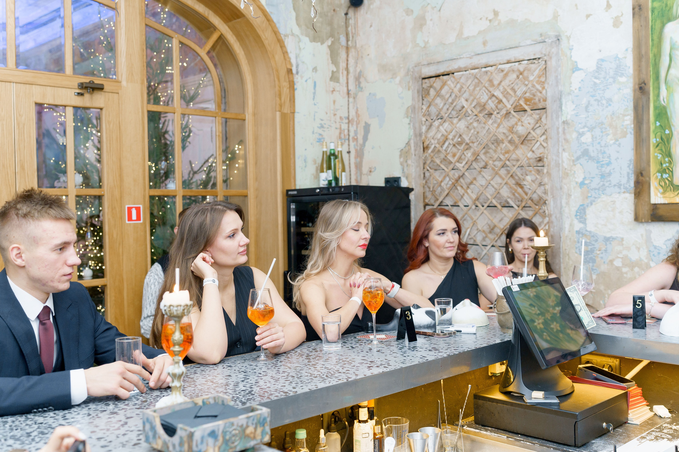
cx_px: 340
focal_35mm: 37
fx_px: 700
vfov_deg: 35.8
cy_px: 226
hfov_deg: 51.8
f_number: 3.2
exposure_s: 1/160
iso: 1000
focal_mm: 36
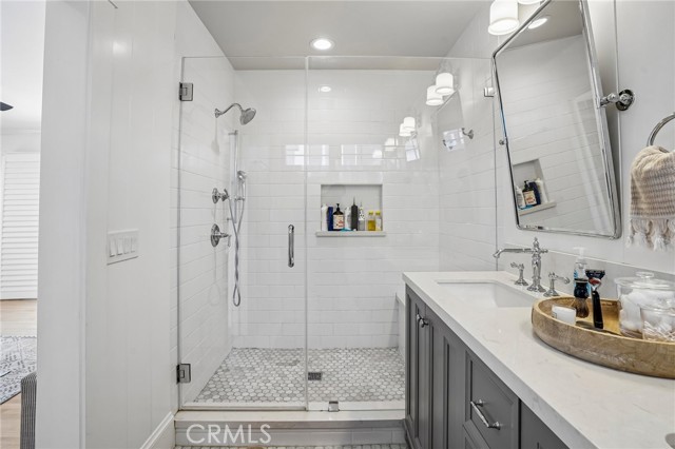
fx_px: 300
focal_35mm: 16
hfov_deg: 96.8
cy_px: 224
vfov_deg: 73.7
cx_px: 338
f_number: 8
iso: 400
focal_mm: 16
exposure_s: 1/30
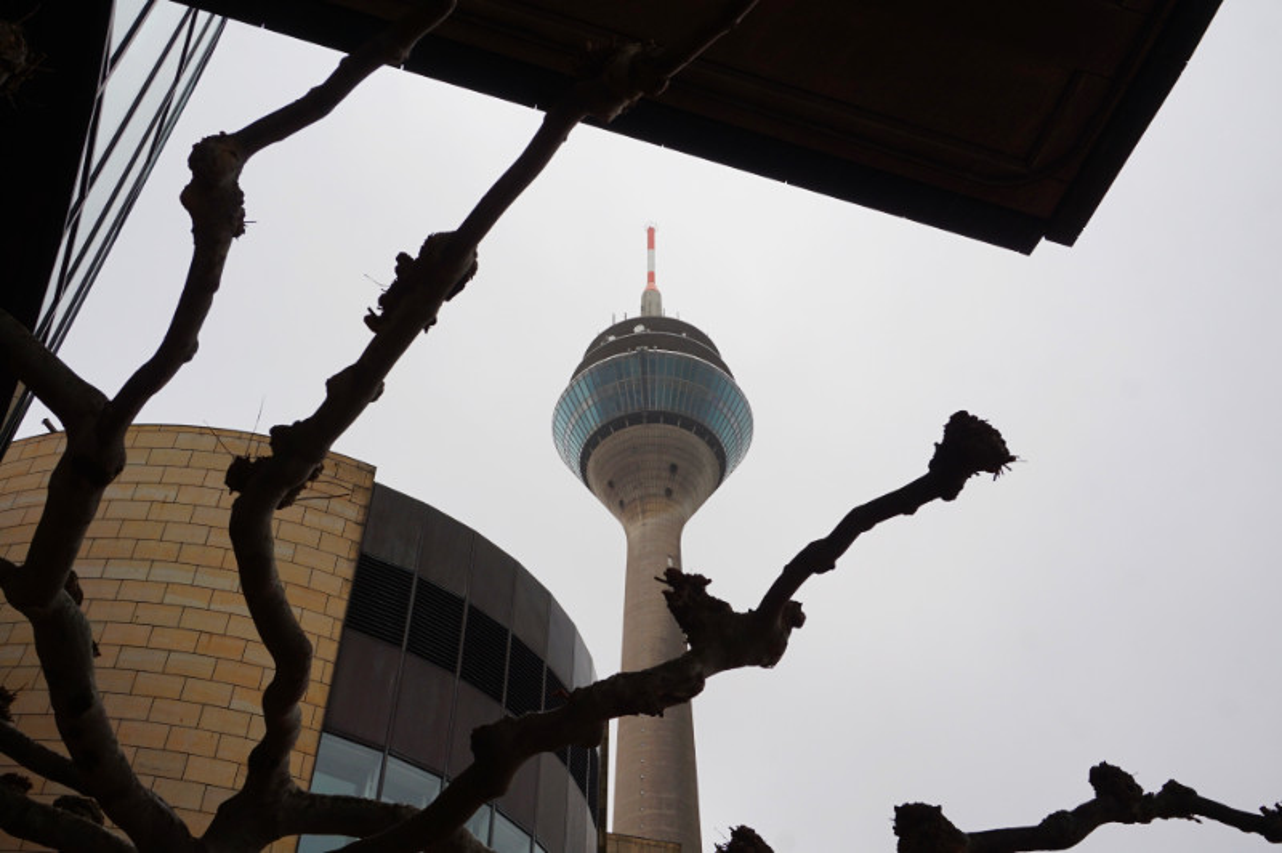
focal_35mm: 38
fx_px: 1334
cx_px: 641
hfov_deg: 51.3
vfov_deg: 35.4
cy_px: 426
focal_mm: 25
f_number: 10
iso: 100
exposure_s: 1/80
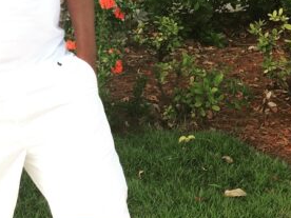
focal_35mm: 63
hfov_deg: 29.3
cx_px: 22
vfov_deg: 23.1
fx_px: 530
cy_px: 63
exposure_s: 1/153
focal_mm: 4.15
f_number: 2.2
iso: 32
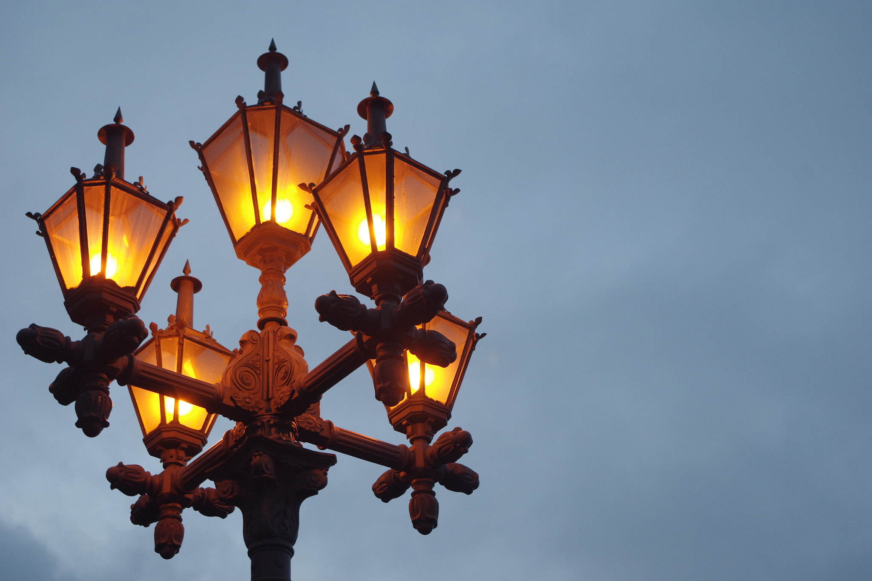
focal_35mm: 57
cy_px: 290
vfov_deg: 23.8
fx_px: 1380
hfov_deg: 35.1
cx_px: 436
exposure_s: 1/80
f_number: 5
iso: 800
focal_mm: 37.5
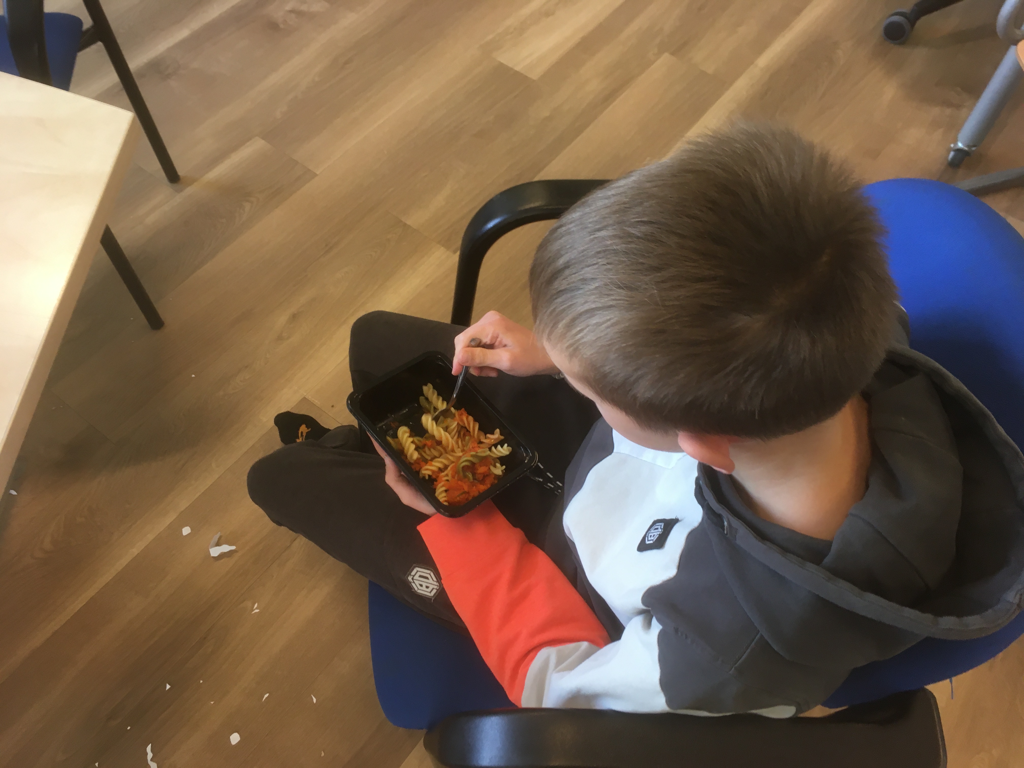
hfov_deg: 61.7
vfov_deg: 48.2
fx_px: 858
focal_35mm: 29
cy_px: 384
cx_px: 512
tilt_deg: -59.9
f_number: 2.2
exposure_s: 1/33
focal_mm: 4.15
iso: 80
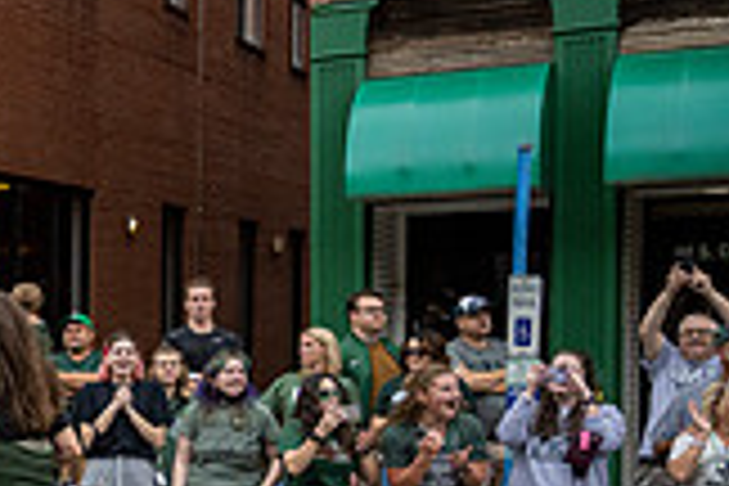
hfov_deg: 18.7
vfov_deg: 15.7
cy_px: 439
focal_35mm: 86
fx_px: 1741
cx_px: -558
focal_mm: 24
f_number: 4
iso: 1000
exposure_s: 1/1600
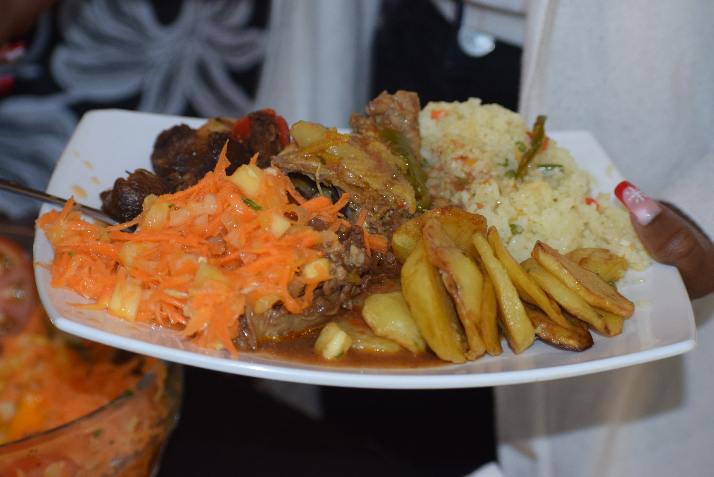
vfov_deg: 13.1
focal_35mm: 105
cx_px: 357
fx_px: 2084
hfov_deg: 19.4
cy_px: 238
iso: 800
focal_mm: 70
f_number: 4.5
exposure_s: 1/60
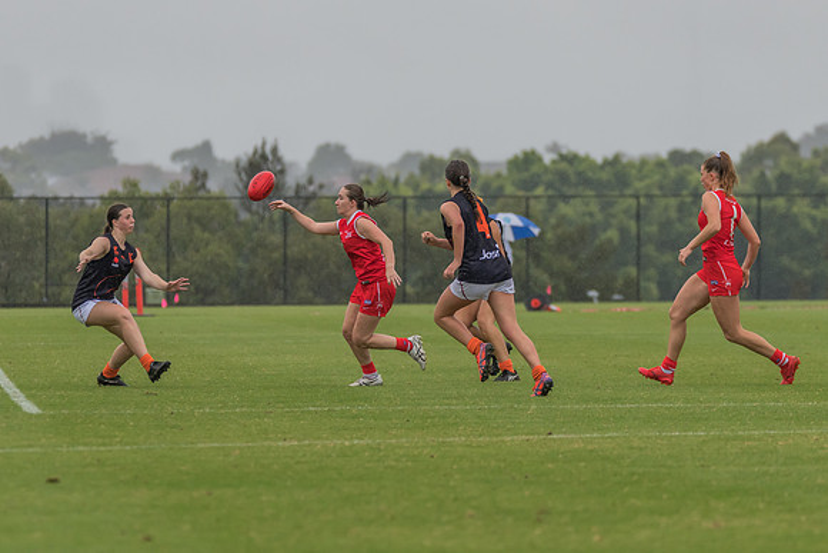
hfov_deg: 5.0
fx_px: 9529
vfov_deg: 3.3
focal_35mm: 414
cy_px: 209
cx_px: 389
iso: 500
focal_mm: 260
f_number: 5.6
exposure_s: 1/1250
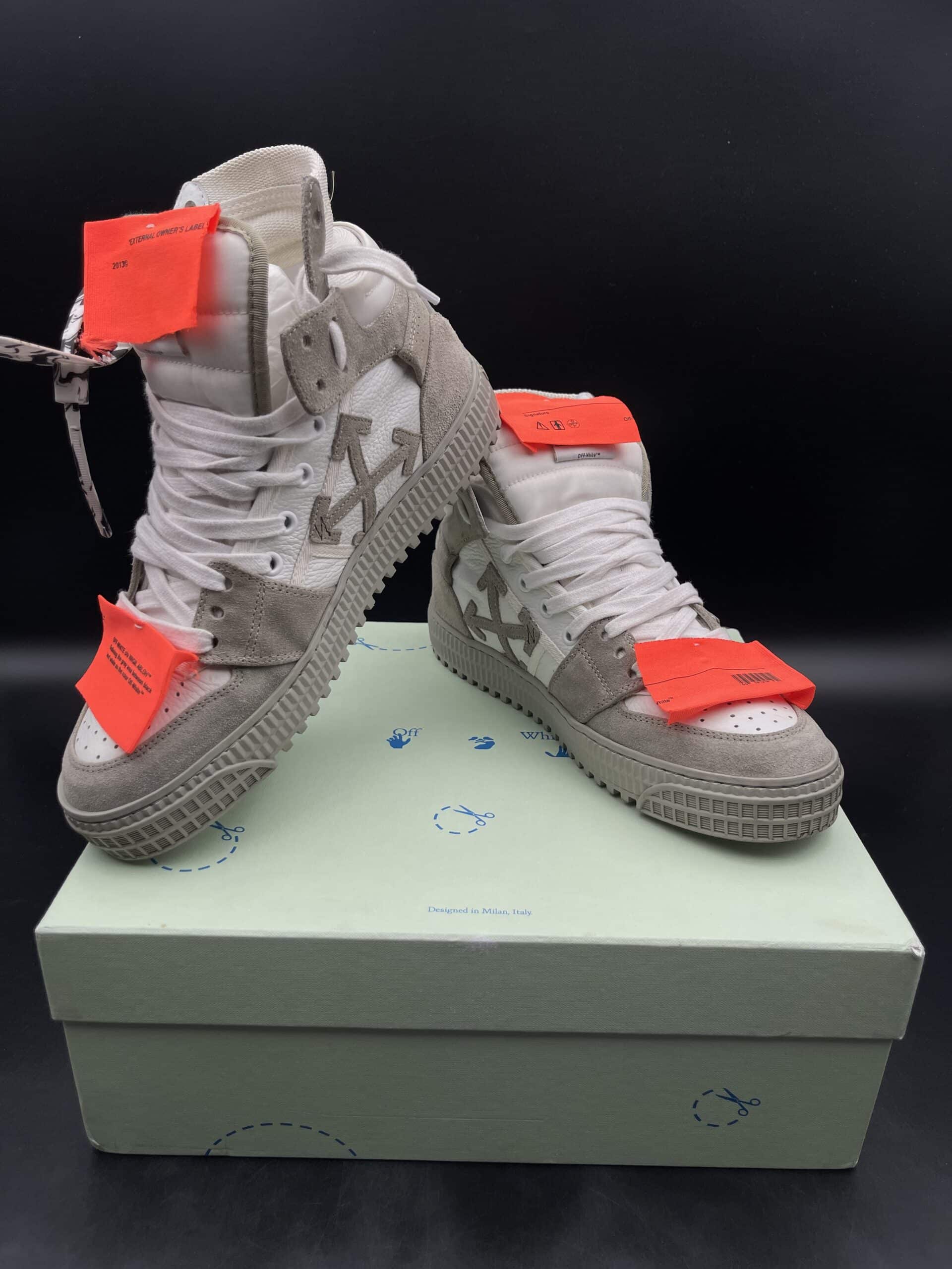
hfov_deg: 54.9
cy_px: 634
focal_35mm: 25
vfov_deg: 69.4
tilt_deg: -23.6
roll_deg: -1.0
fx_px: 917
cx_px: 476
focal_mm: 5.1
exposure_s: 1/1513
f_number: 1.6
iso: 50
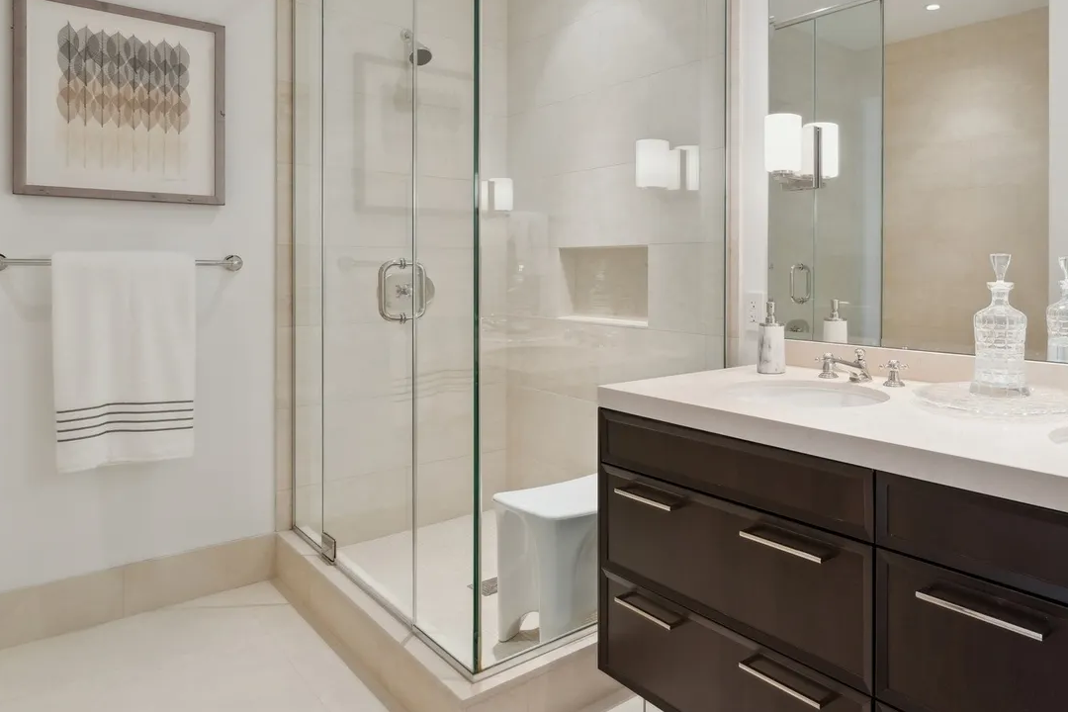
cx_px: 750
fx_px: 712
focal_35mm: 24
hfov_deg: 70.6
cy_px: 277
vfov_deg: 52.7
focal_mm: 16
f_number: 8
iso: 320
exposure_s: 1/8
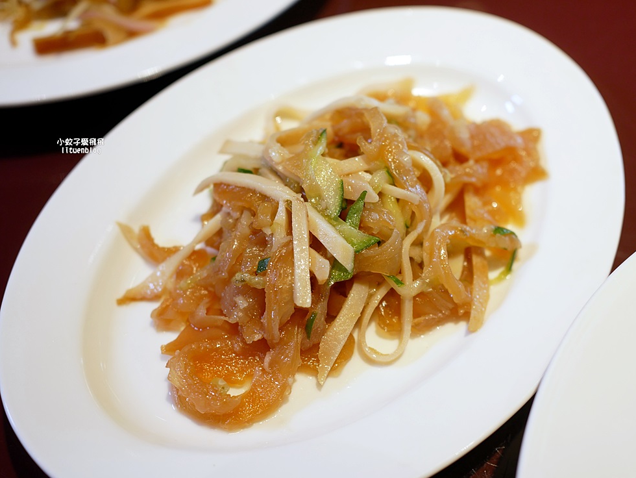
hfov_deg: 37.5
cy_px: 243
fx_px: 937
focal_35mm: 51
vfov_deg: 28.6
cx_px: 324
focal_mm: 25
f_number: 2.2
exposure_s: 1/160
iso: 200
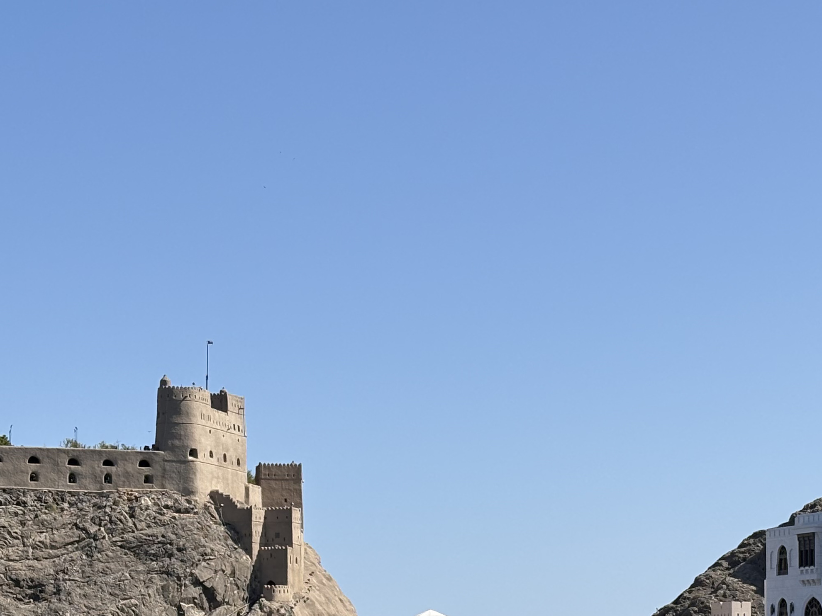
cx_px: 527
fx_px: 2494
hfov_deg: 18.7
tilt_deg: +2.5
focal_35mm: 105
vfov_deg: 13.9
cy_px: 608
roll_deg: +0.5
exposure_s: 1/3831
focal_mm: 5.96
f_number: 1.6
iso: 40
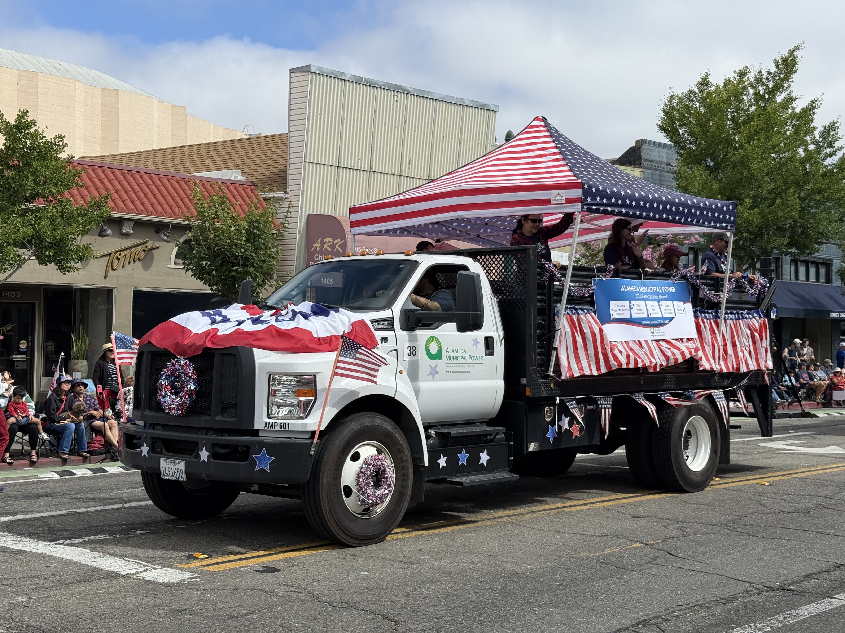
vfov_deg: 30.3
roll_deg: -1.0
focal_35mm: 48
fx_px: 1172
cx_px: 422
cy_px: 316
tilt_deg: +1.3
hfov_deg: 39.7
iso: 80
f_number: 1.78
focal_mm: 6.76
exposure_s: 1/6024
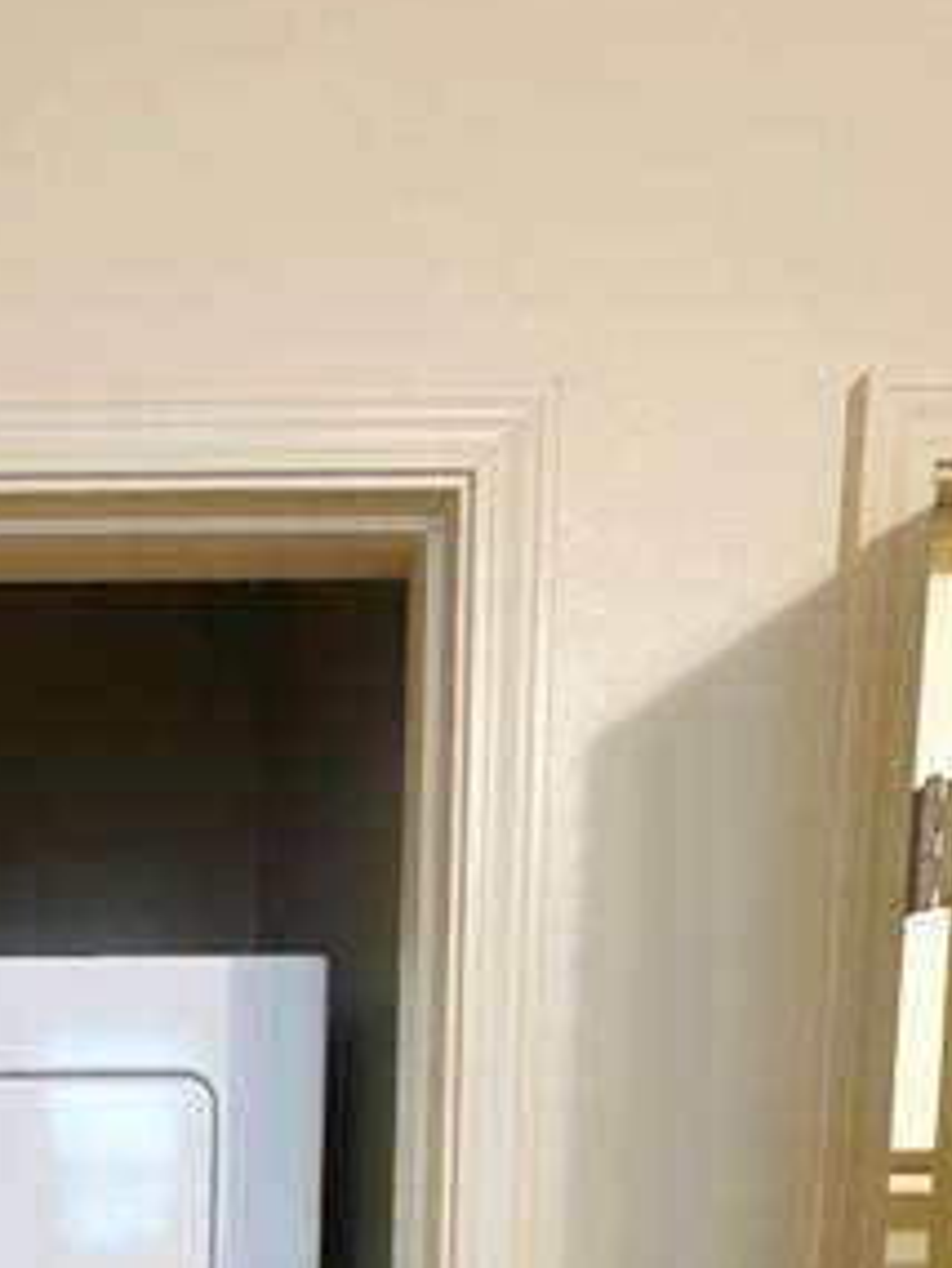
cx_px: -36
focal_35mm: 35
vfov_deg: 40.8
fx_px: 1282
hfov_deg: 36.0
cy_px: 1433
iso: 500
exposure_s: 1/60.2
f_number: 1.9
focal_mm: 2.2
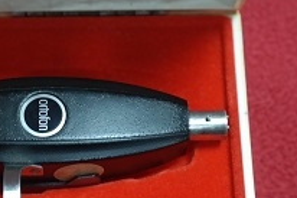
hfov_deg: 19.6
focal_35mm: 104
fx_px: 857
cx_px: 95
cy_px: 92
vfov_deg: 13.1
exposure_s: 1/40
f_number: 4
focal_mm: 22
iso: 400
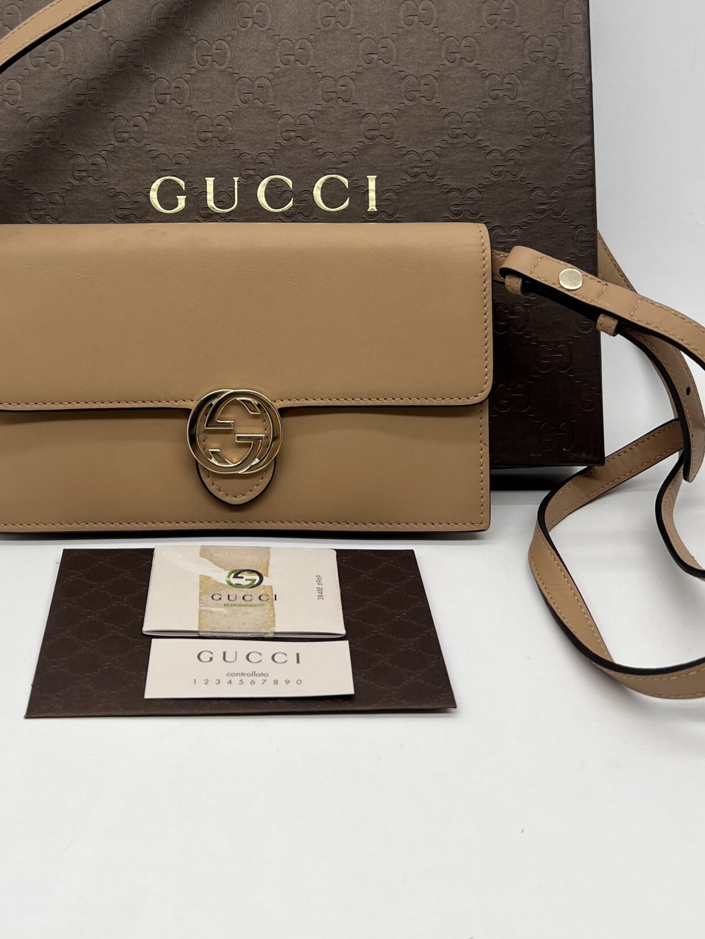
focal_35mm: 41
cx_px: 238
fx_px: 1113
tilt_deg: -19.8
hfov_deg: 34.8
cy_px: 304
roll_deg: -1.2
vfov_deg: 45.0
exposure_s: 1/197
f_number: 1.5
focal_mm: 5.7
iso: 40
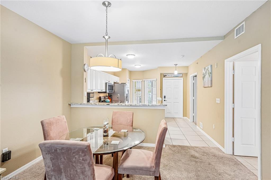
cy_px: 90
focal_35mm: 18
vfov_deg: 65.9
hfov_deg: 88.5
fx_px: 139
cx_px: 136
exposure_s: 1/6
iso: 400
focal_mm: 18.5
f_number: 8
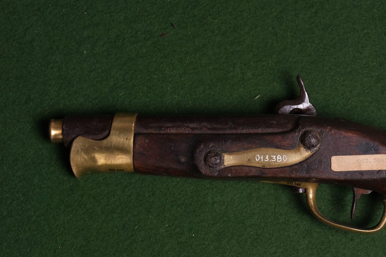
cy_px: 198
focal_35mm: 144
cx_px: 308
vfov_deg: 9.5
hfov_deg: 14.2
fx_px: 1544
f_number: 5.6
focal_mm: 55
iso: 320
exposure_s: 1/160
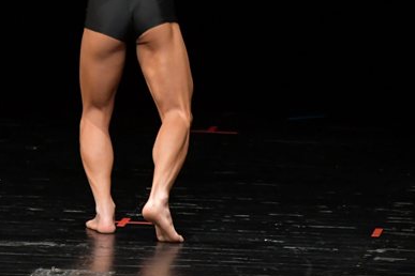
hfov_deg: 3.6
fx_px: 6582
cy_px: 34
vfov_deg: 2.4
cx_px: 173
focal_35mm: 571
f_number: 5.6
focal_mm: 190
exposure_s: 1/400
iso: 3200
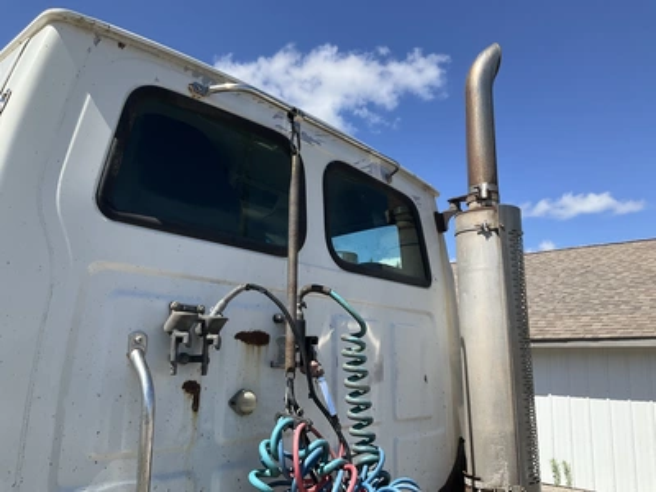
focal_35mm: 29
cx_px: 328
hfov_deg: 61.7
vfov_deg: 48.2
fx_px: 550
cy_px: 246
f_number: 1.8
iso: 25
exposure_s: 1/1412
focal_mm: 3
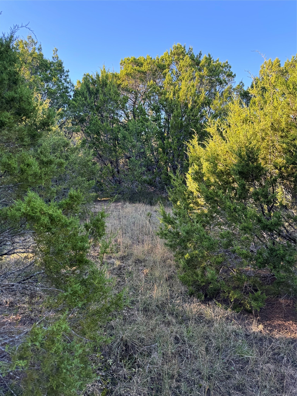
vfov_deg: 71.6
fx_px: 275
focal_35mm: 24
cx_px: 148
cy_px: 198
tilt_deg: -3.7
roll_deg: -1.2
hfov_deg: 56.8
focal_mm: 6.76
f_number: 1.78
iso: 64
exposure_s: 1/176
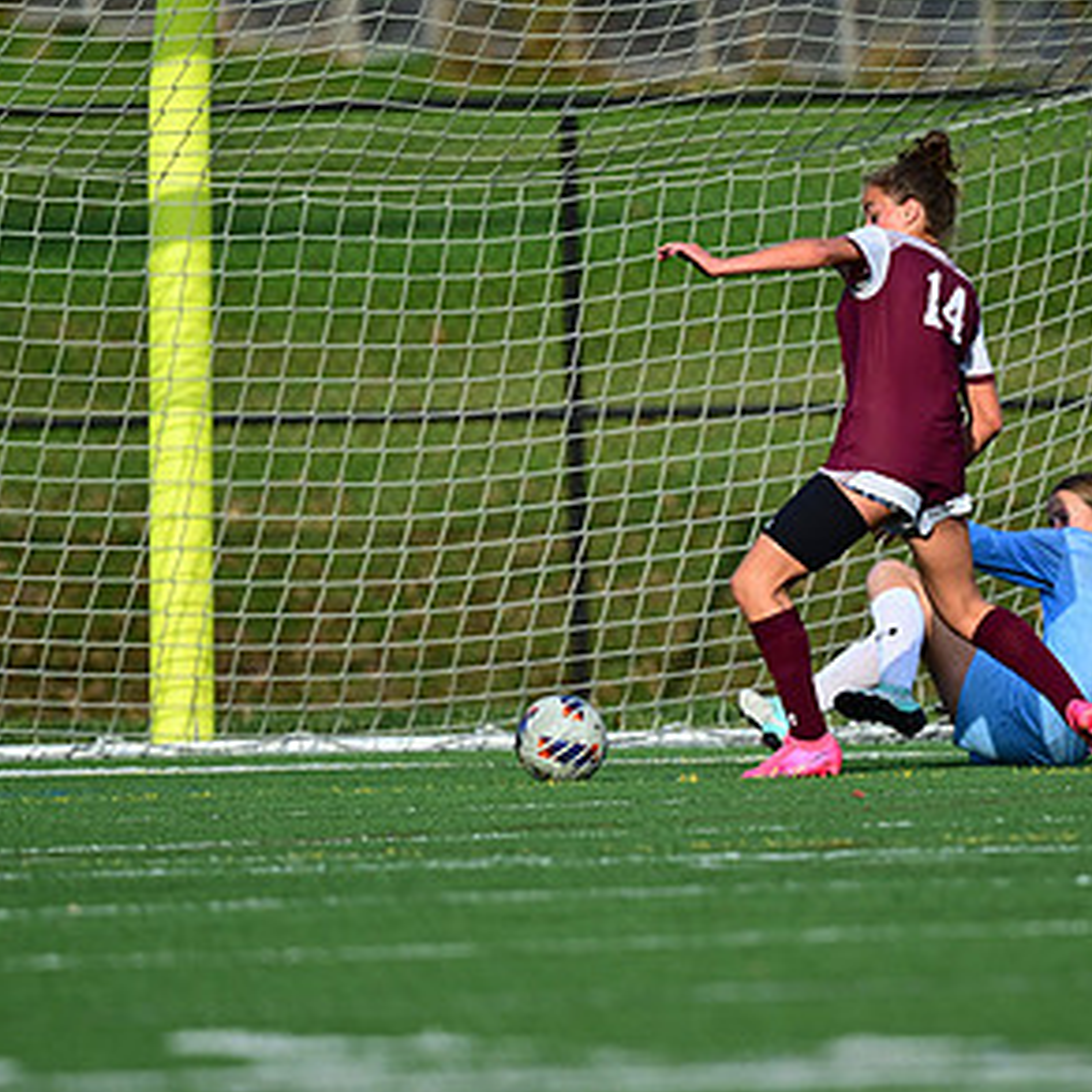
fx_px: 30158
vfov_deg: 2.1
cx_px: 838
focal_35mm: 845
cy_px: 529
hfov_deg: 2.1
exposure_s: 1/2000
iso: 560
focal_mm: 500
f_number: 5.6
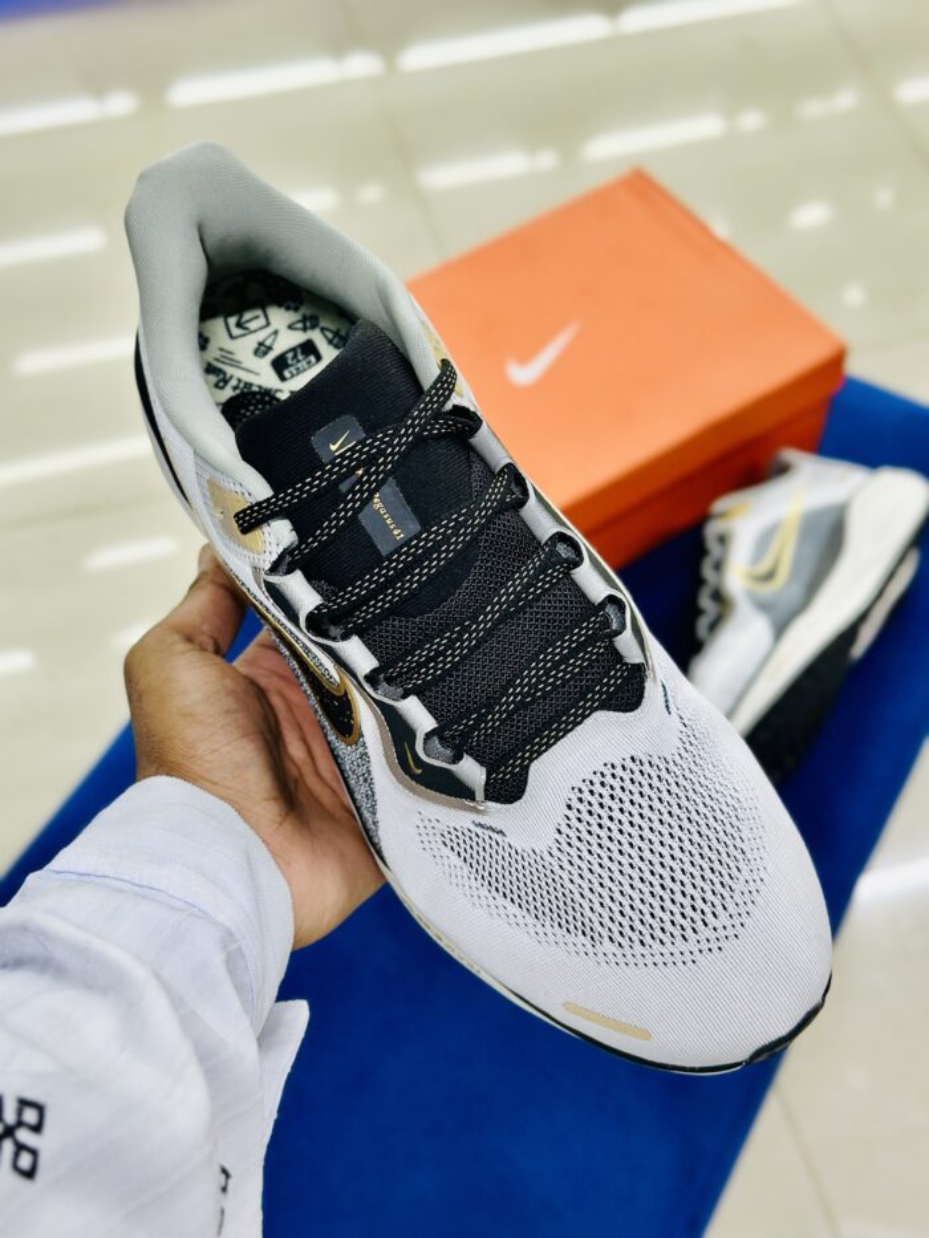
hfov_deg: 30.3
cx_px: 464
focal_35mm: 48
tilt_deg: -53.9
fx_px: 1717
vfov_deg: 39.7
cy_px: 619
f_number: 1.78
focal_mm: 6.86
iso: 64
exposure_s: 1/100
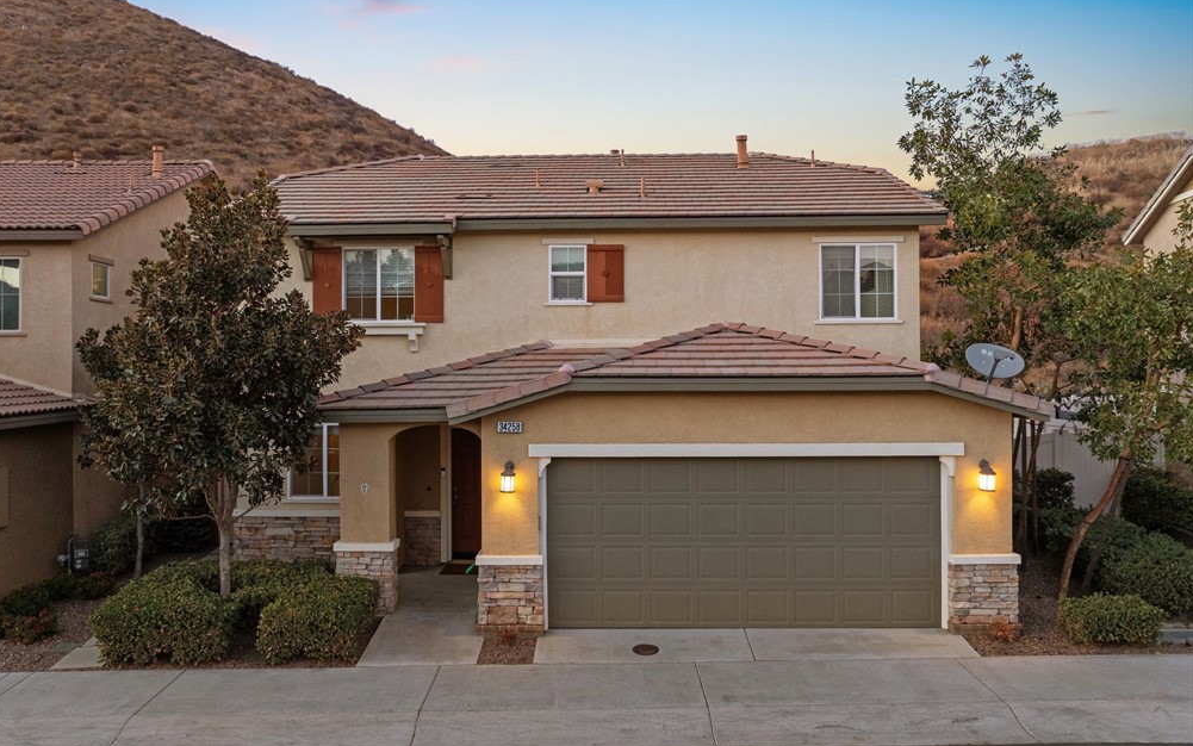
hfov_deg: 70.4
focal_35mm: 26
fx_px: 845
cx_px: 586
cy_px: 358
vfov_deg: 47.6
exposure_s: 1/50
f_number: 4
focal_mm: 12.29
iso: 400
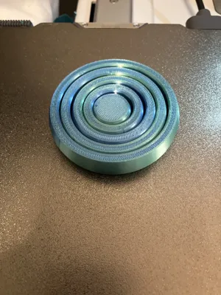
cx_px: 110
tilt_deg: -61.9
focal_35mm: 28
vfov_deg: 63.4
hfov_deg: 49.7
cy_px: 148
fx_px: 238
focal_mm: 3.99
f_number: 1.8
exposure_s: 1/30
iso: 640
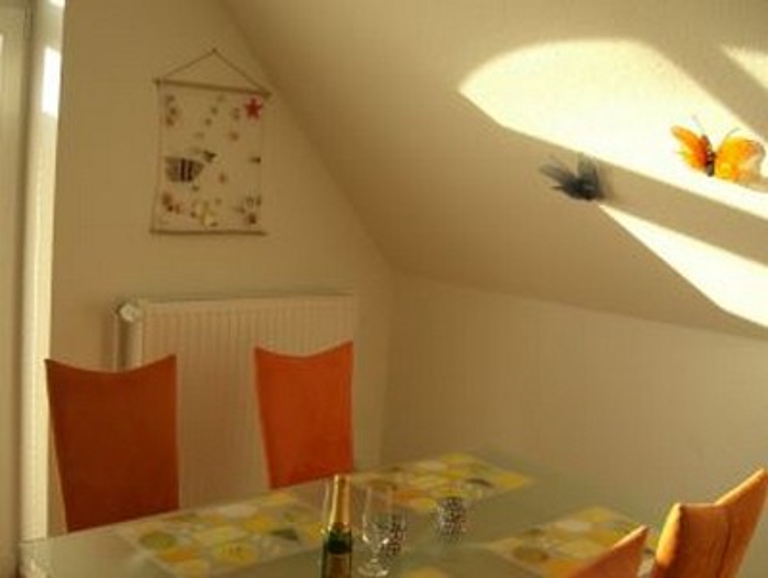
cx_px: 384
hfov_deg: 48.9
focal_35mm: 38
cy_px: 289
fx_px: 844
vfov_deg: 37.8
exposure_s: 1/500
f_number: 2.8
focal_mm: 7.9
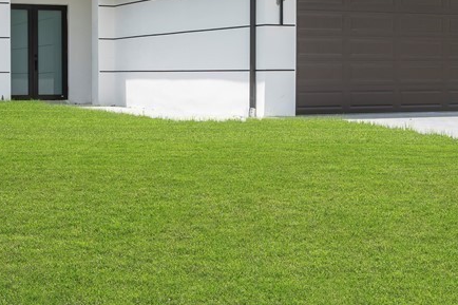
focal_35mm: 75
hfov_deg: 26.9
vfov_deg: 18.1
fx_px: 954
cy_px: 80
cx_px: 171
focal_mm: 20
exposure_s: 1/250
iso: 100
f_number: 8
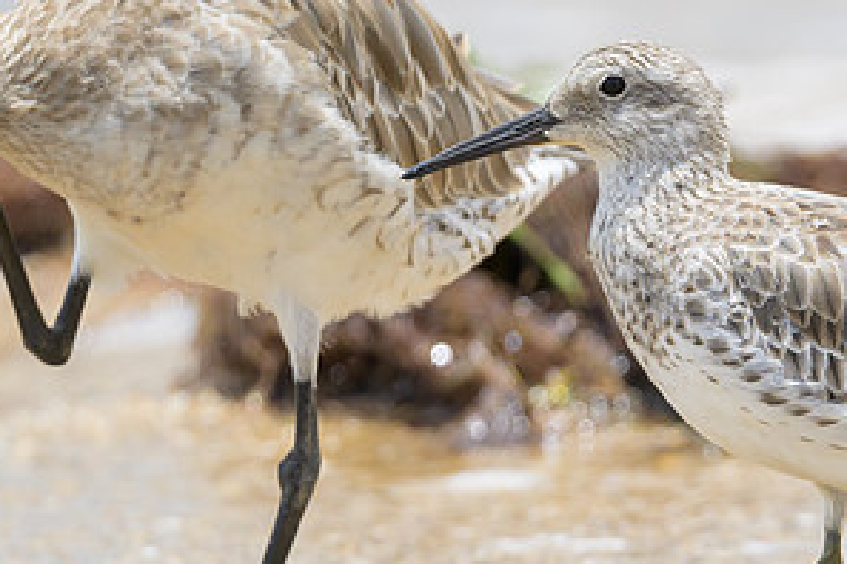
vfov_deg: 0.6
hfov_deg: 0.9
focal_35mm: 2194
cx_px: 823
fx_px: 51616
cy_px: 251
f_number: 5.6
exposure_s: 1/1250
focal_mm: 500
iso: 280
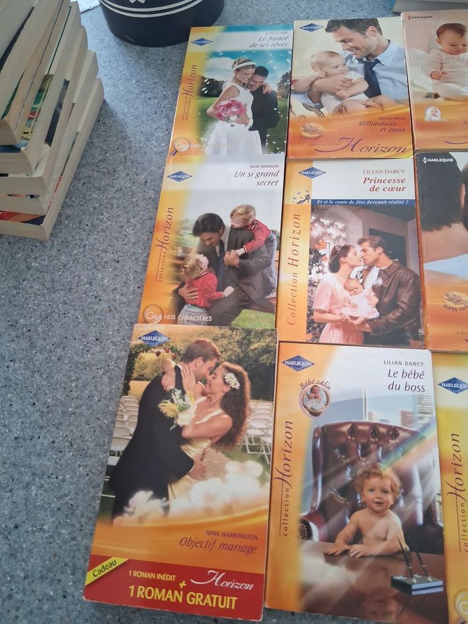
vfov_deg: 67.3
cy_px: 312
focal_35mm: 26
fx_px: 469
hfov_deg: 53.1
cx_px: 234
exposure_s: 1/100
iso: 400
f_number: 1.8
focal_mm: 3.98
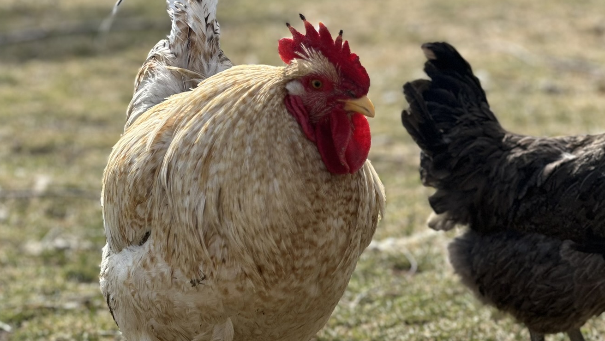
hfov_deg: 16.4
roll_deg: -1.3
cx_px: 298
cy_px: 158
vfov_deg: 9.3
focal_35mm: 131
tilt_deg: -10.9
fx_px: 2102
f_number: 2.8
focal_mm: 9
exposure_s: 1/348
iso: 32
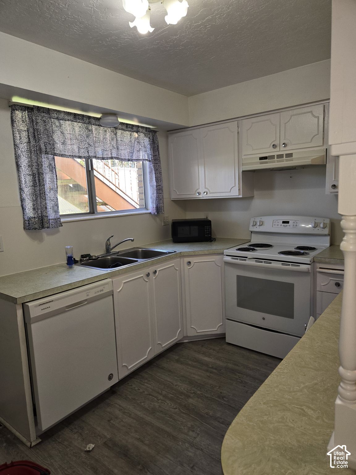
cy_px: 238
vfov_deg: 73.9
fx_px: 315
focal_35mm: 23
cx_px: 178
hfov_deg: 58.9
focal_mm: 5.4
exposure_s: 1/60
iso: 32
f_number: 1.8
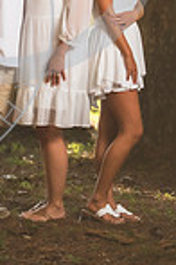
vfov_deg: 6.3
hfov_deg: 4.3
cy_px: -119
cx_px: -32
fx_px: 2361
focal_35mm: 322
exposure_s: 1/200
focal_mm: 105
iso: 100
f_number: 2.8
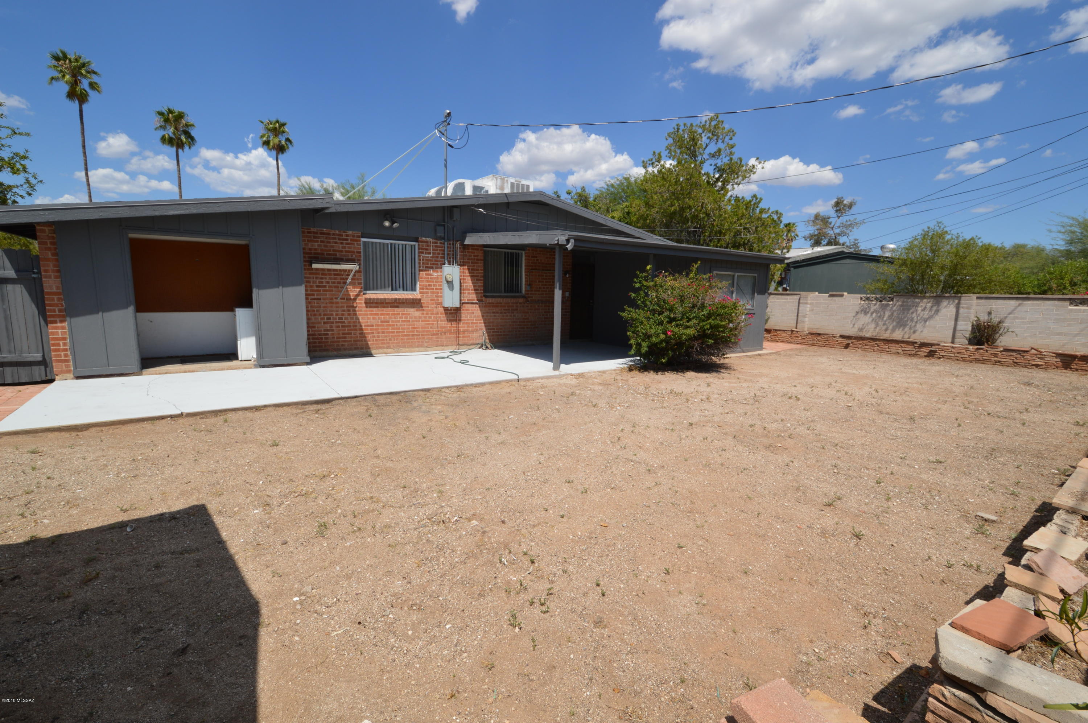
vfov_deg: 77.2
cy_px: 362
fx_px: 453
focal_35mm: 15
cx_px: 544
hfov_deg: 100.4
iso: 100
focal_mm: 10
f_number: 11
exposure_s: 1/200
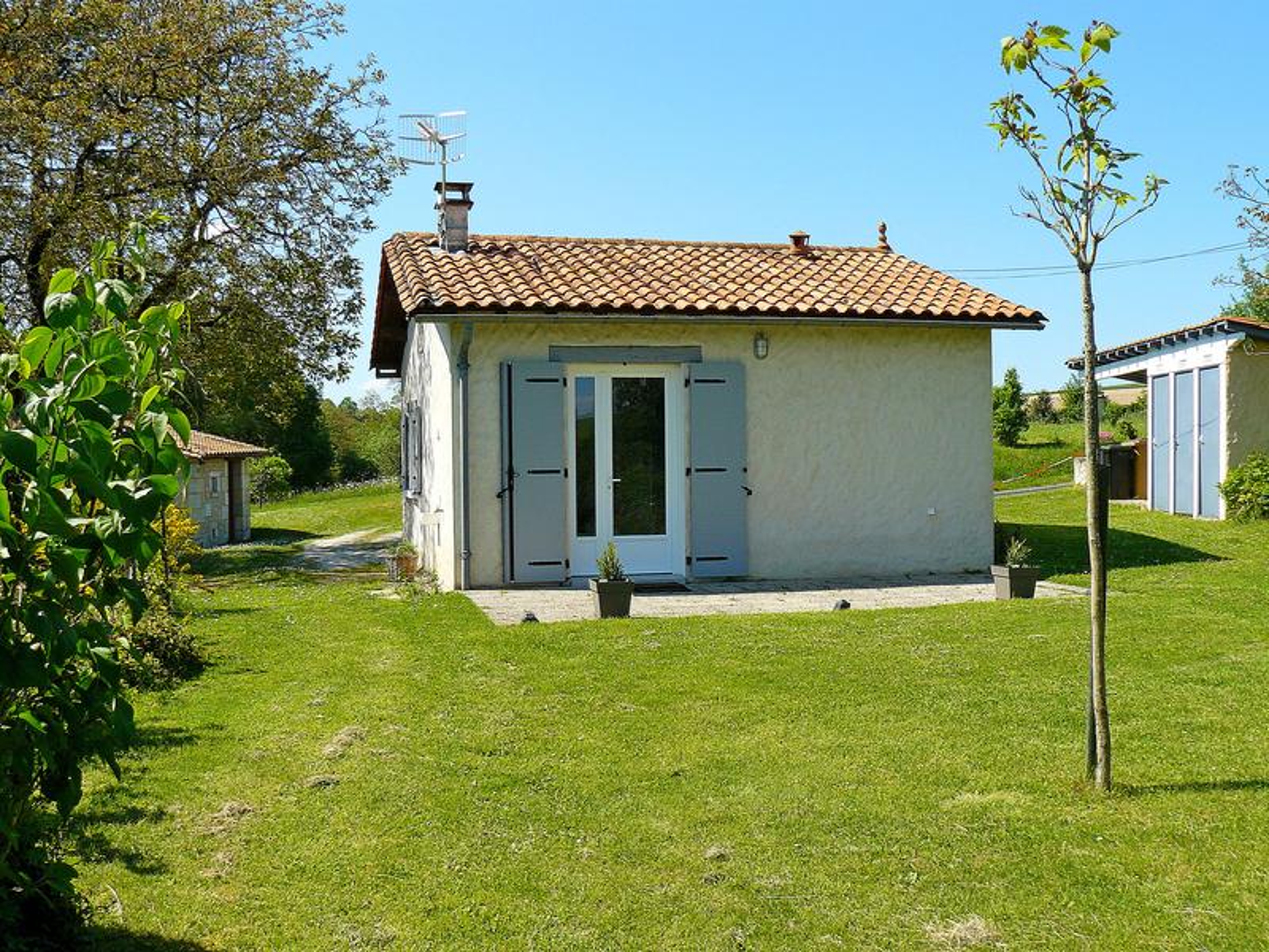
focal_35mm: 36
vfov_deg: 39.7
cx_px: 634
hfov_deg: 51.4
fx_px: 1320
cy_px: 476
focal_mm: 6
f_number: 6.3
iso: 100
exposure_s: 1/250
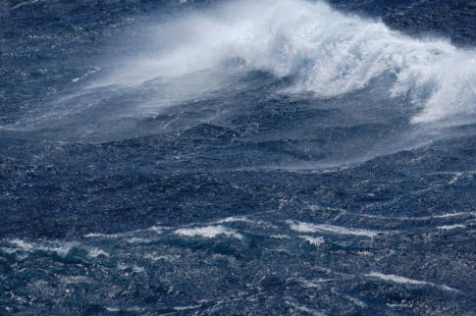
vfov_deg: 2.5
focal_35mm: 557
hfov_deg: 3.7
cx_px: 263
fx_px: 7355
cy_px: 121
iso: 720
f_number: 8
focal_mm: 300
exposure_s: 1/1000
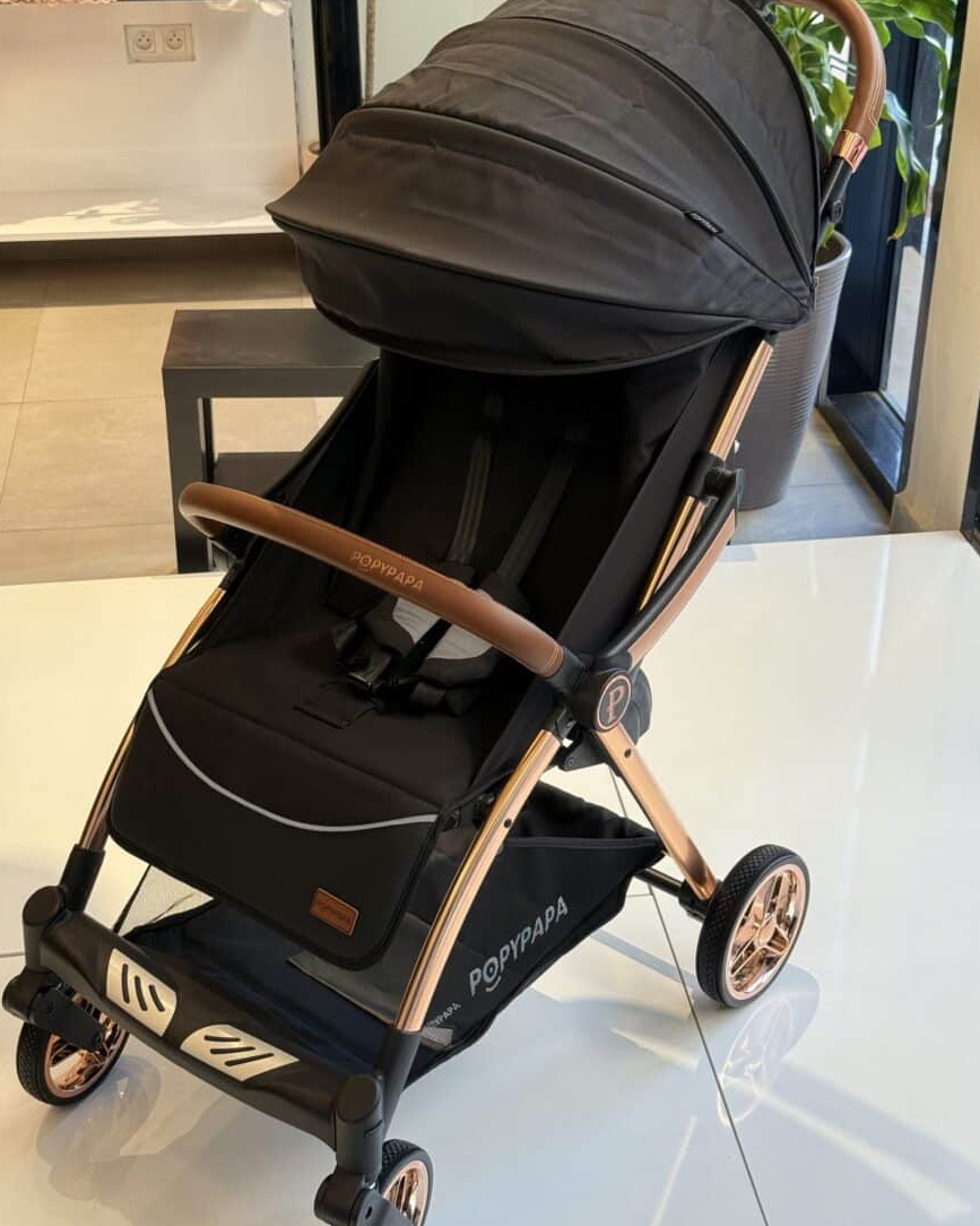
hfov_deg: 29.7
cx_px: 493
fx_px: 1849
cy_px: 619
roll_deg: -0.9
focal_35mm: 51
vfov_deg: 36.7
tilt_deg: -29.0
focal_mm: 6.76
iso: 64
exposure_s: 1/100
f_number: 1.78
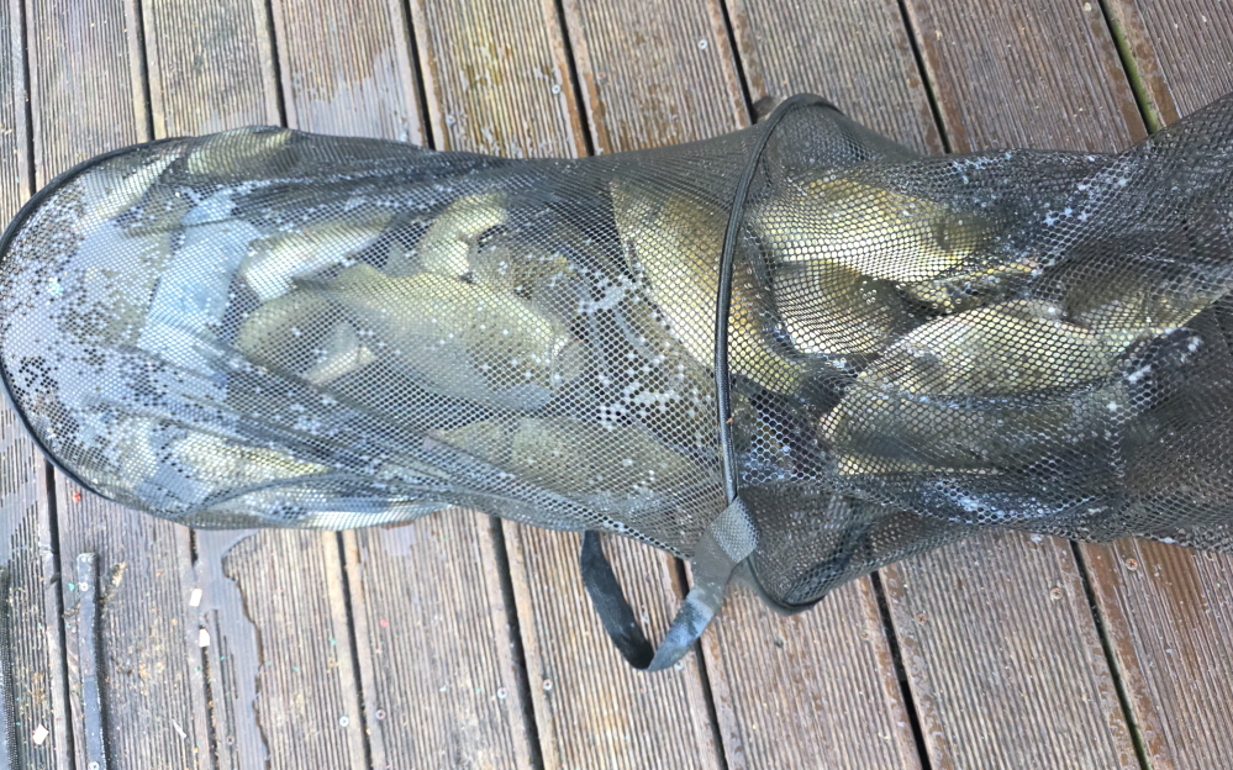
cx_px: 631
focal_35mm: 25
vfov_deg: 49.2
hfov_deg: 72.5
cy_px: 341
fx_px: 840
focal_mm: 6.3
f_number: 1.7
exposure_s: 1/120
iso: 500
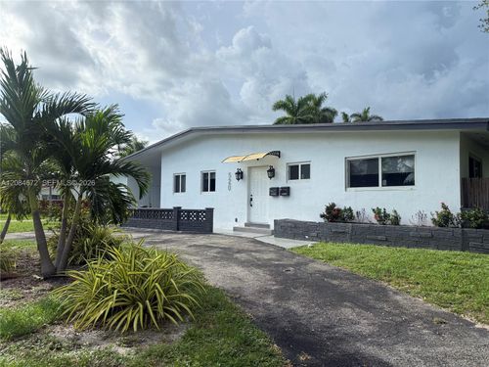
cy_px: 184
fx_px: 339
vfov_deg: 56.8
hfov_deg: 71.6
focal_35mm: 24
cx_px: 244
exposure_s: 1/2907
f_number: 1.78
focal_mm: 6.76
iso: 100
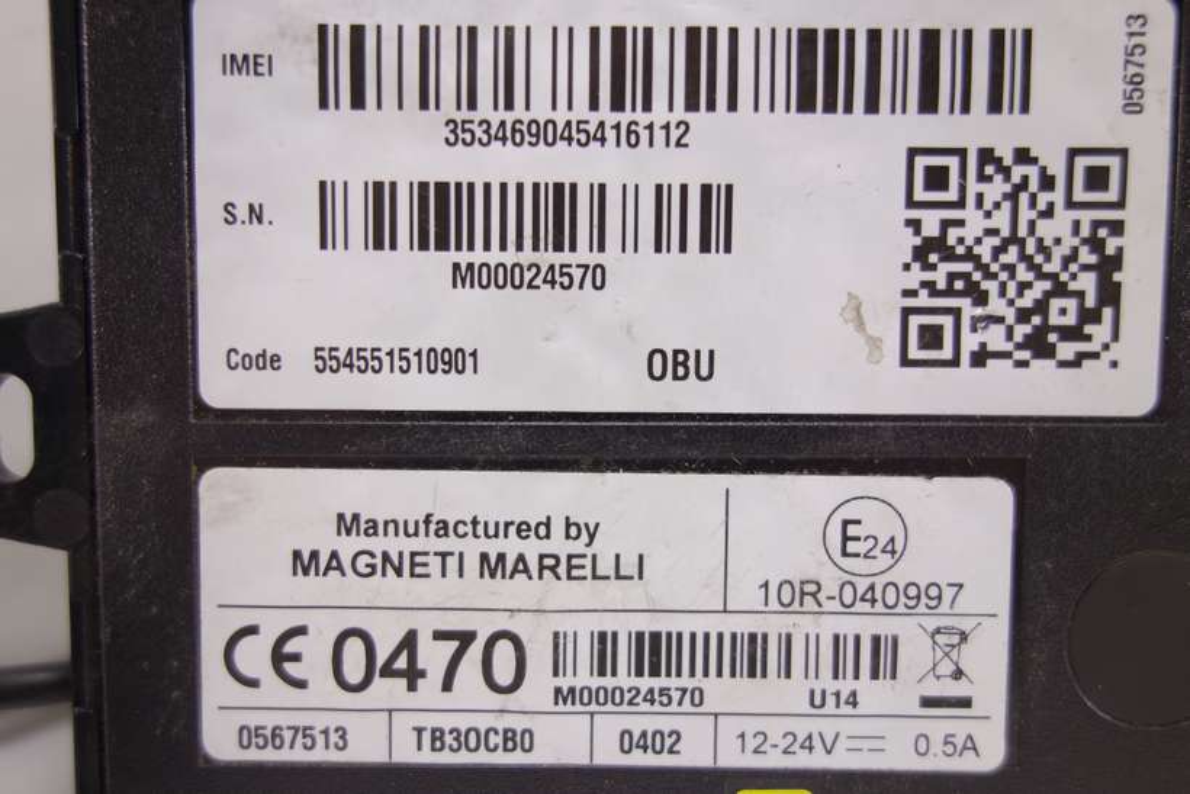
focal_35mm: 28
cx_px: 595
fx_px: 926
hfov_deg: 65.5
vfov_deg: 46.4
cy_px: 397
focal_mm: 10.4
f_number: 2.2
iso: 125
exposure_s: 1/100
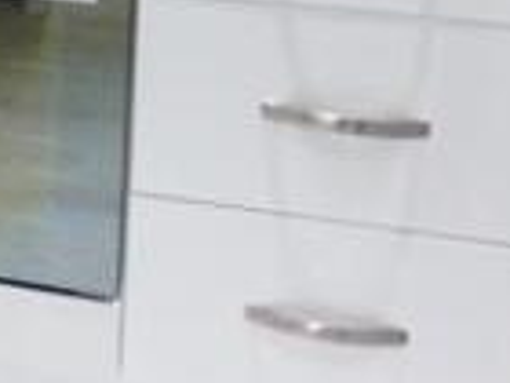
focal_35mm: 100
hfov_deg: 16.9
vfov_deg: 13.9
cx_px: -355
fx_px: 1473
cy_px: -181
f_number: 3.3
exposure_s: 1/30
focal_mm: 4.3
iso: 400
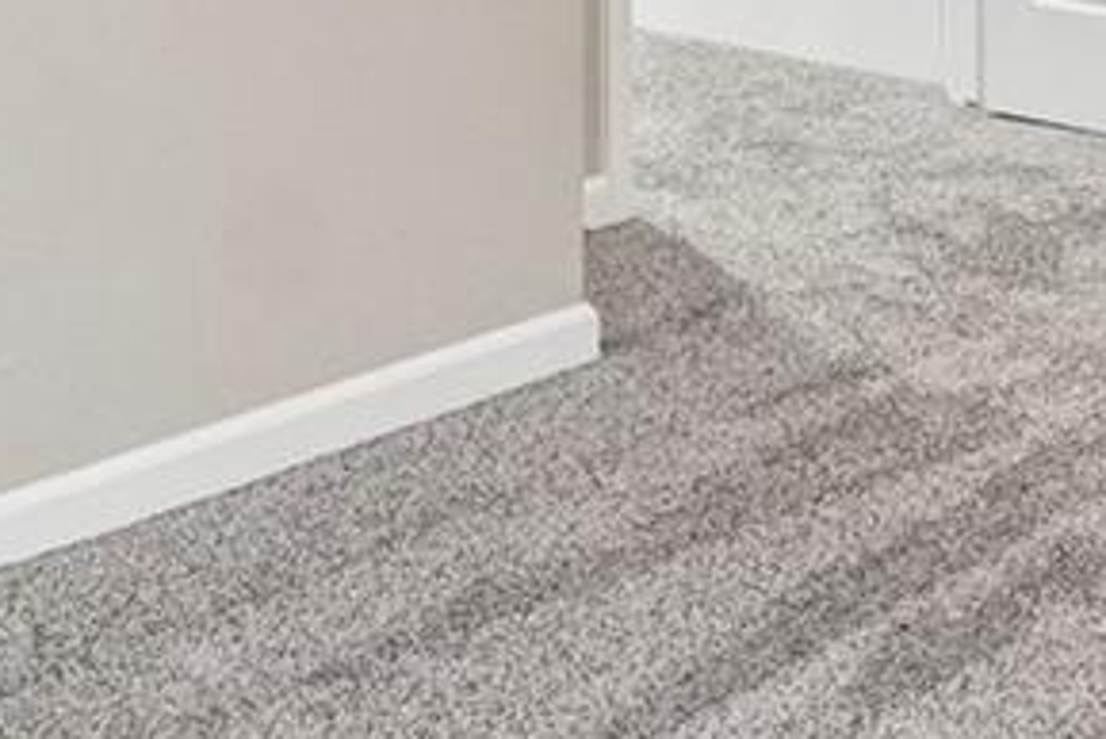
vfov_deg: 14.8
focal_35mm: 83
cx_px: 896
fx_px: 2551
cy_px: -517
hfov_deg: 24.1
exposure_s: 1/3.33
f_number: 8
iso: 800
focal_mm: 10
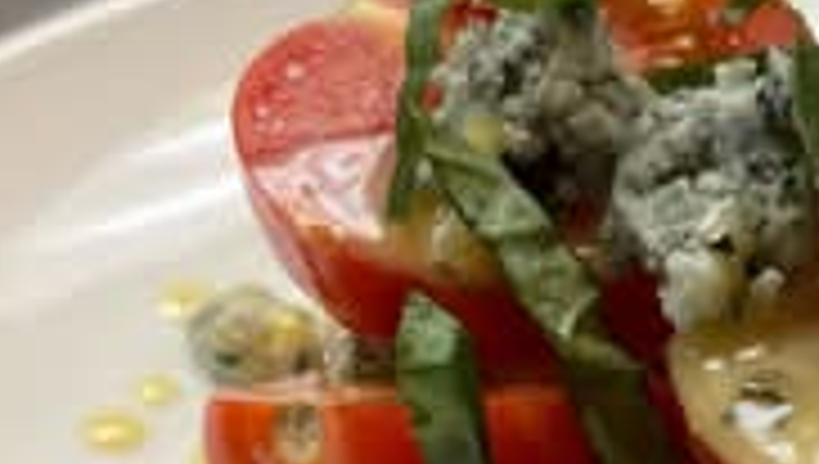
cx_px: 778
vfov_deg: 12.9
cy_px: 604
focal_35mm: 91
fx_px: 1979
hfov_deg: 22.6
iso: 125
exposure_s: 1/120
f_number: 1.6
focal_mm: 4.2
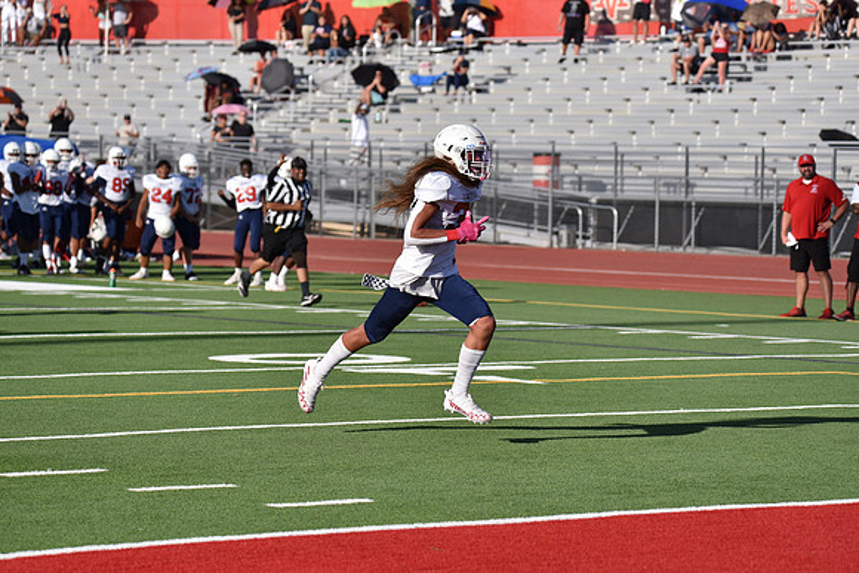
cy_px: 286
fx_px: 3580
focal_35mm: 150
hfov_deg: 13.7
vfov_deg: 9.2
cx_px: 430
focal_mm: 150
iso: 450
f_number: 5.6
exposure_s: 1/4000
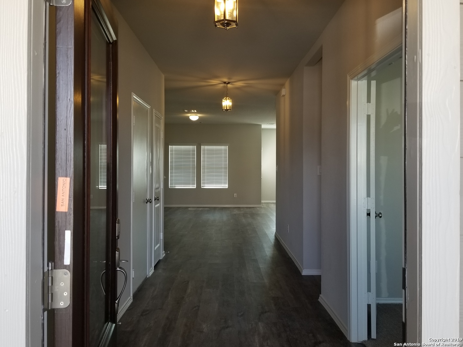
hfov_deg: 67.3
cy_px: 174
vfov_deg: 53.1
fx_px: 348
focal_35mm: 26
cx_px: 232
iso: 100
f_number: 1.7
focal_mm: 4.3
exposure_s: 1/120
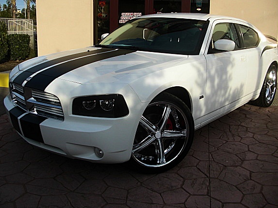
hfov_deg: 46.8
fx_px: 321
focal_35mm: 40
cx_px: 136
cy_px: 94
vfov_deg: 35.9
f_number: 2.8
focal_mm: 6.3
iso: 50
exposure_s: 1/800
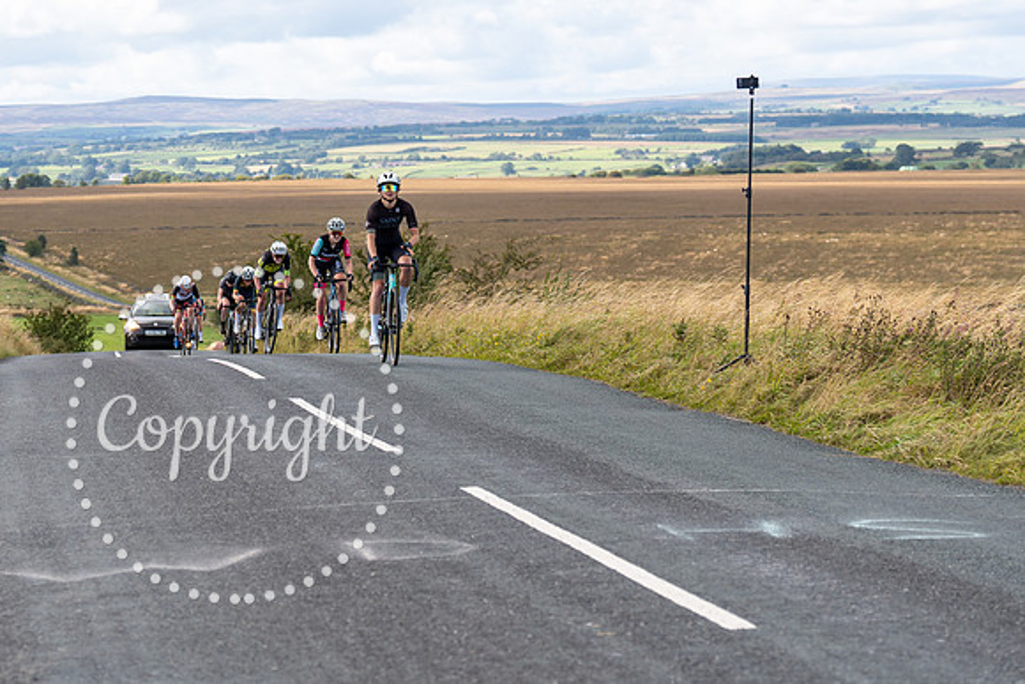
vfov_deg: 11.6
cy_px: 132
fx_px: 3354
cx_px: 386
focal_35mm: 118
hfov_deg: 17.4
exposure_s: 1/800
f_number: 4
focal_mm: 72
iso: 100
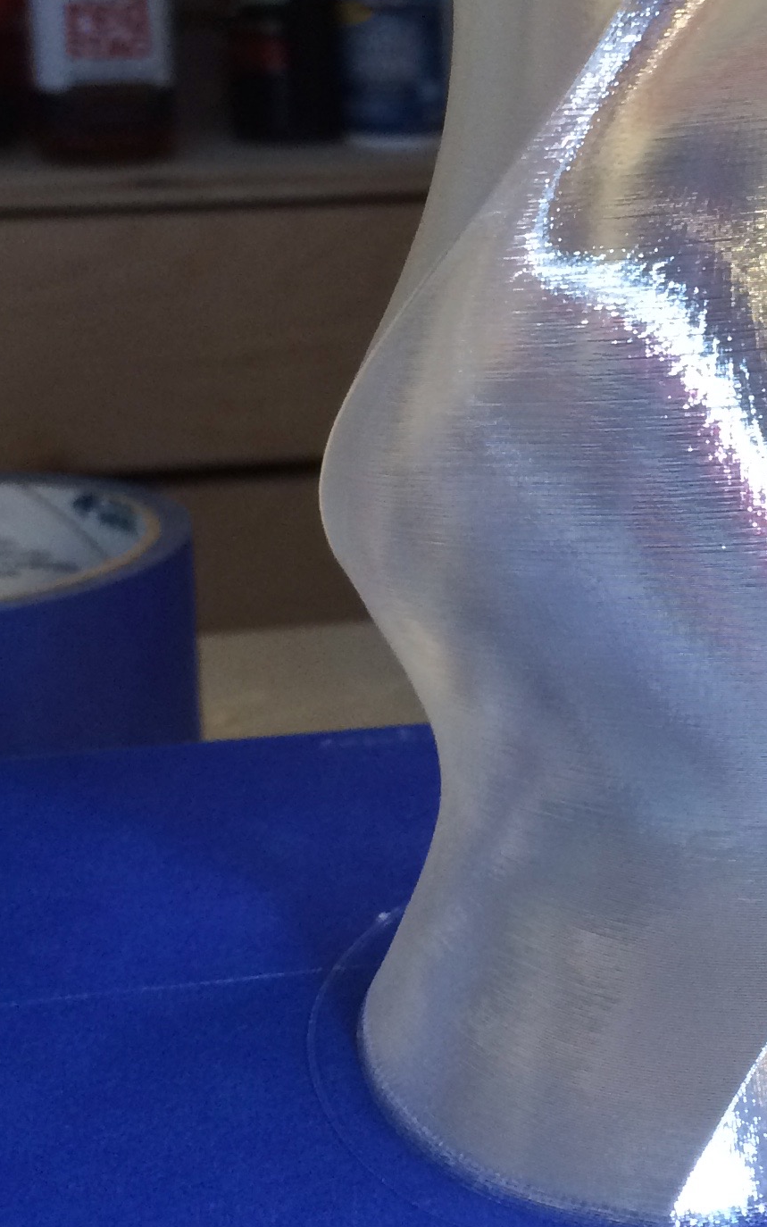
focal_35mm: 73
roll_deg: +2.1
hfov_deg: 17.6
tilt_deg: -13.8
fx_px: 2441
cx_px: 706
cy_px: 364
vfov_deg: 27.9
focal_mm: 4.15
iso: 64
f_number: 2.2
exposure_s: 1/30
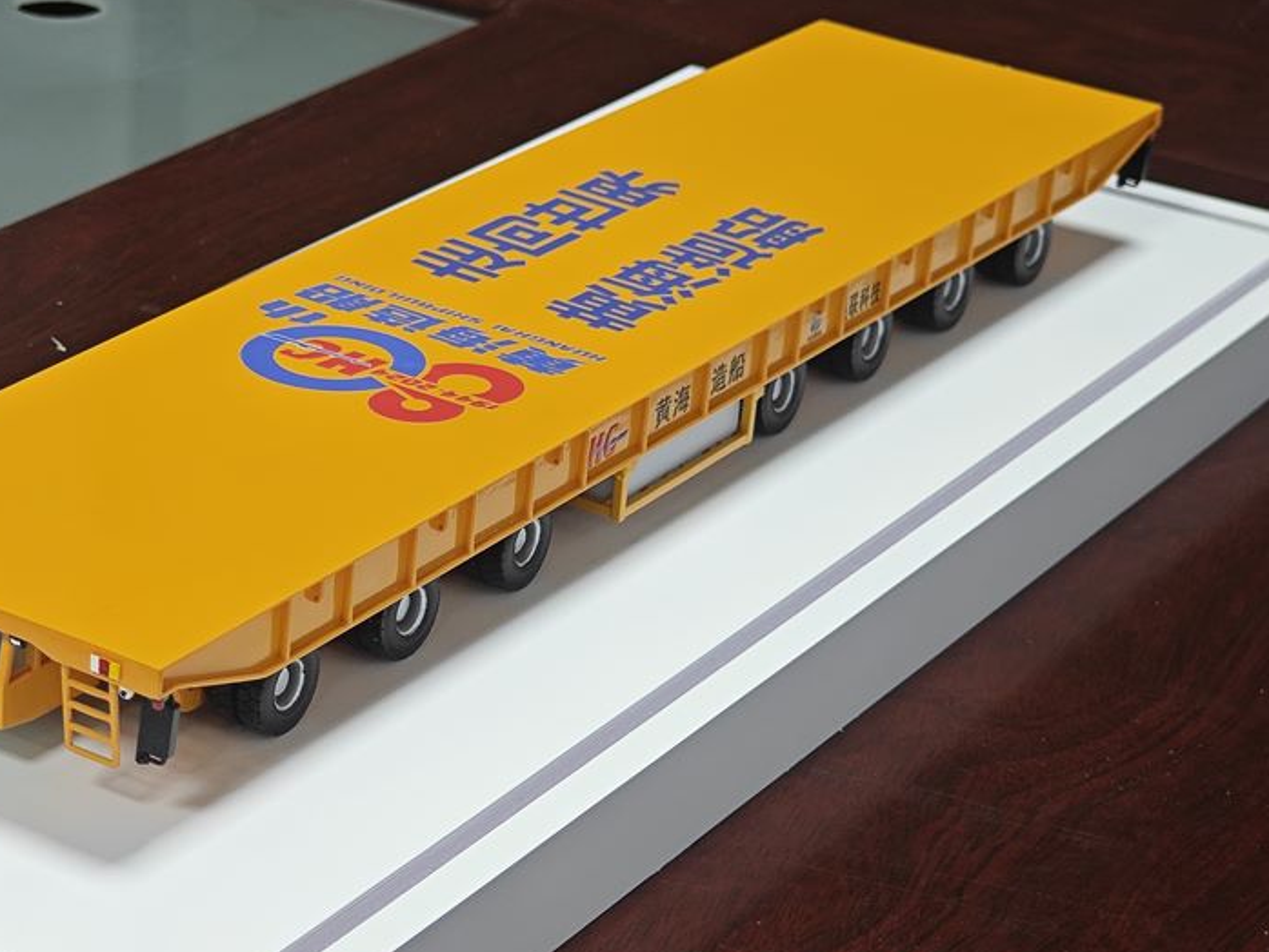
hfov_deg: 17.8
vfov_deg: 13.5
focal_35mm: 110
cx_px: 382
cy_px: 543
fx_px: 4034
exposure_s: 1/120
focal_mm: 9.87
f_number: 1.8
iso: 250
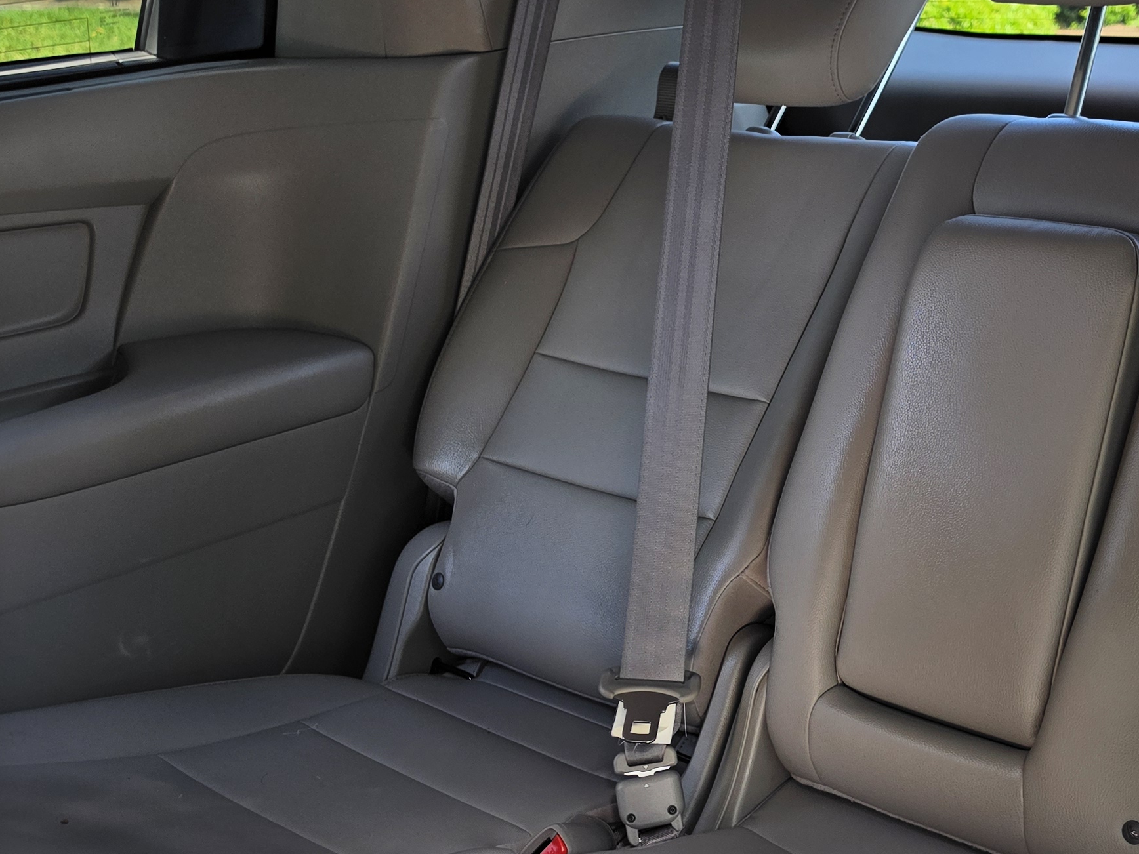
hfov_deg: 35.6
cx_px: 802
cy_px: 495
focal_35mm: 53
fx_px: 1744
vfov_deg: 27.5
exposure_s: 1/359
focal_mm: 6.5
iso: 32
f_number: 1.4
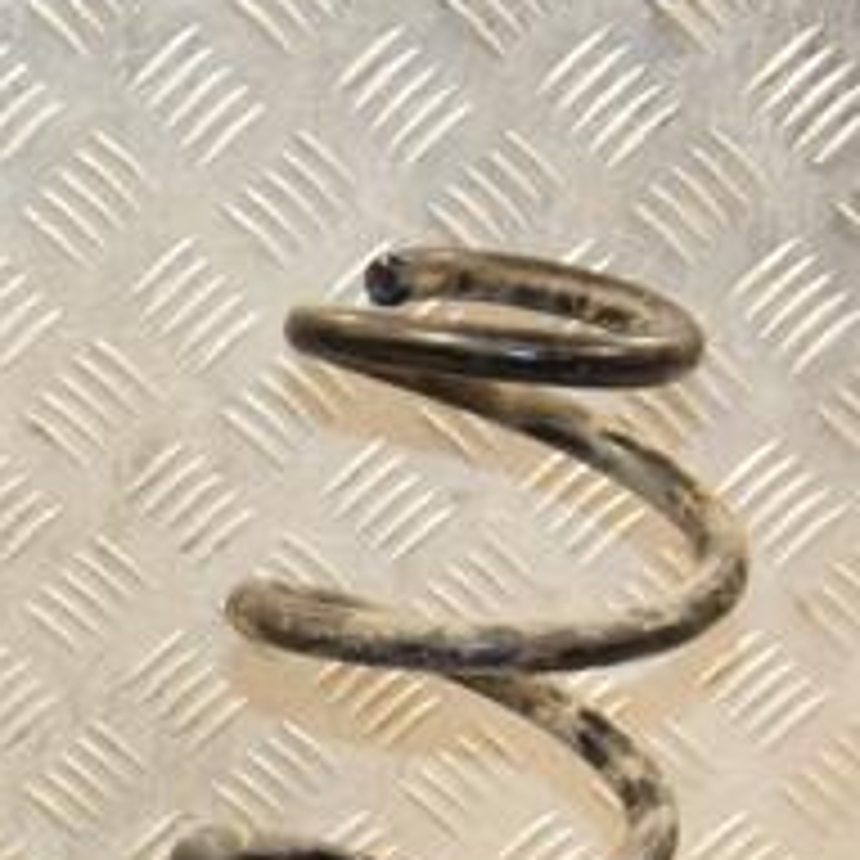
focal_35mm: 136
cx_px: 86
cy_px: 883
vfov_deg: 12.7
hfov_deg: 12.7
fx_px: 3823
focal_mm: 34
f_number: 5
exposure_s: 1/200
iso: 800
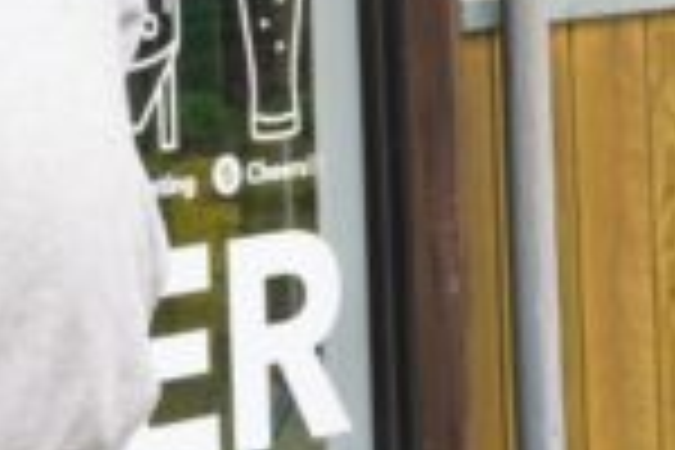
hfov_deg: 12.2
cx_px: -495
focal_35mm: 156
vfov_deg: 8.7
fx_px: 2930
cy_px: -128
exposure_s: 1/50
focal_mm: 23
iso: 100
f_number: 4.5
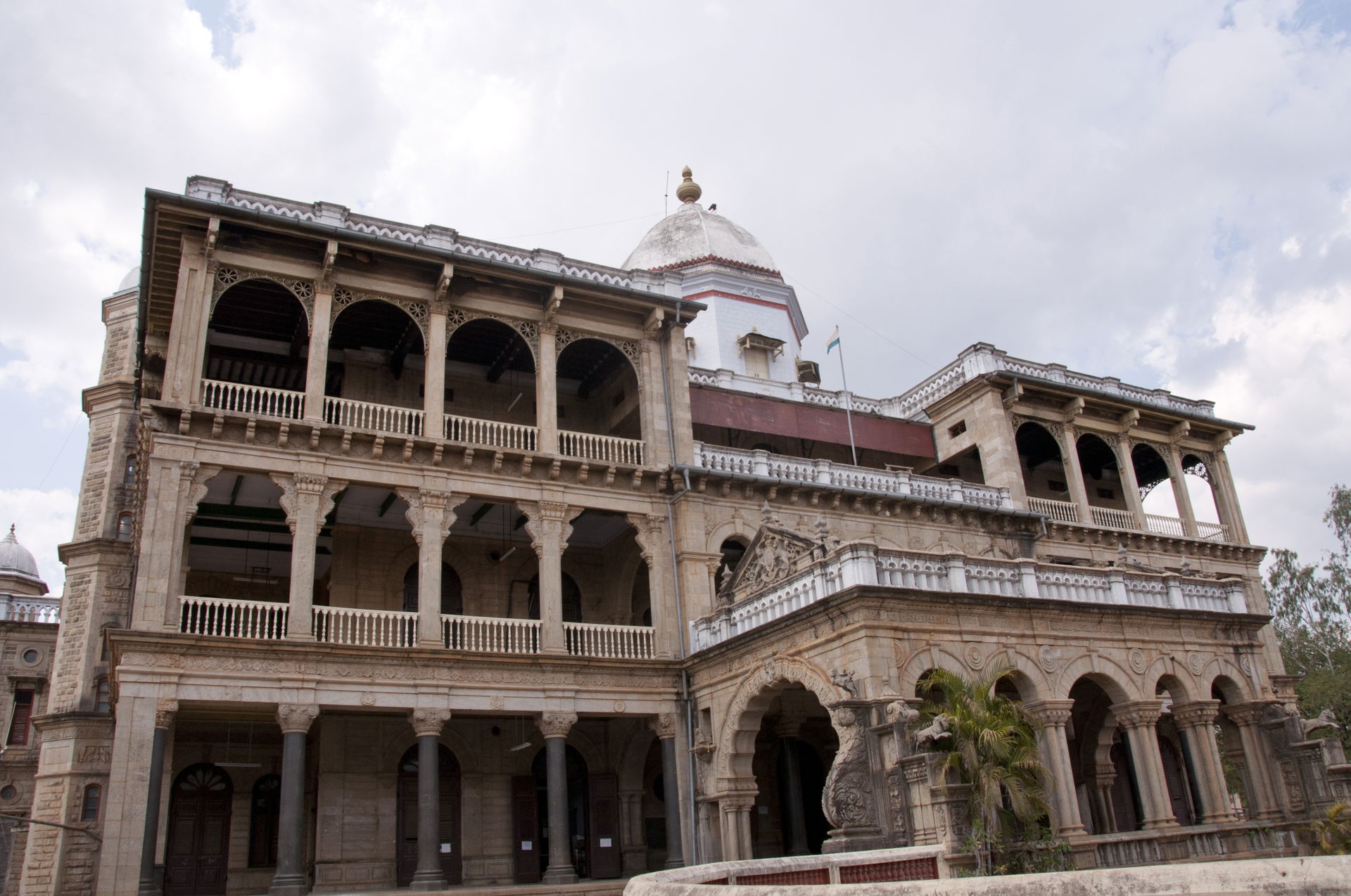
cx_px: 676
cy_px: 448
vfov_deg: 47.8
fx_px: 1012
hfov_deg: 67.5
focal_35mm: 27
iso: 400
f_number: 11
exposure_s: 1/500
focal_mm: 18
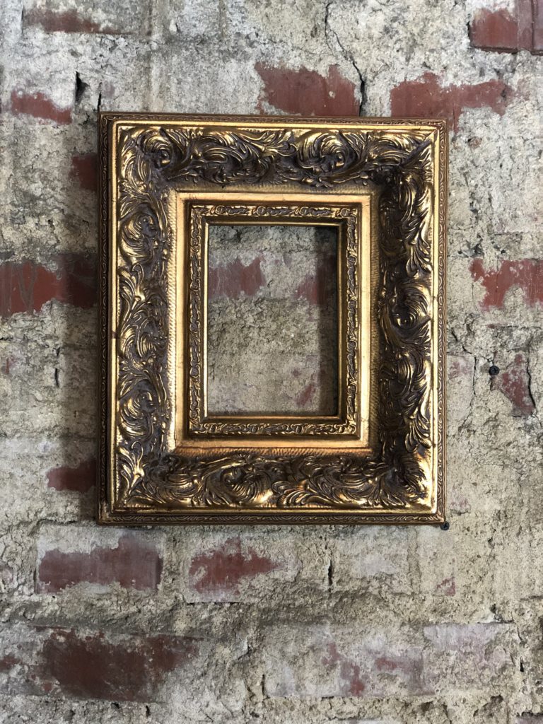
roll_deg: -1.8
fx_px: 1088
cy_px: 362
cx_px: 272
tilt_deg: +1.7
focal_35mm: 52
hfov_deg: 28.0
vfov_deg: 36.8
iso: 160
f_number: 2.4
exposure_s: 1/14
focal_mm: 6
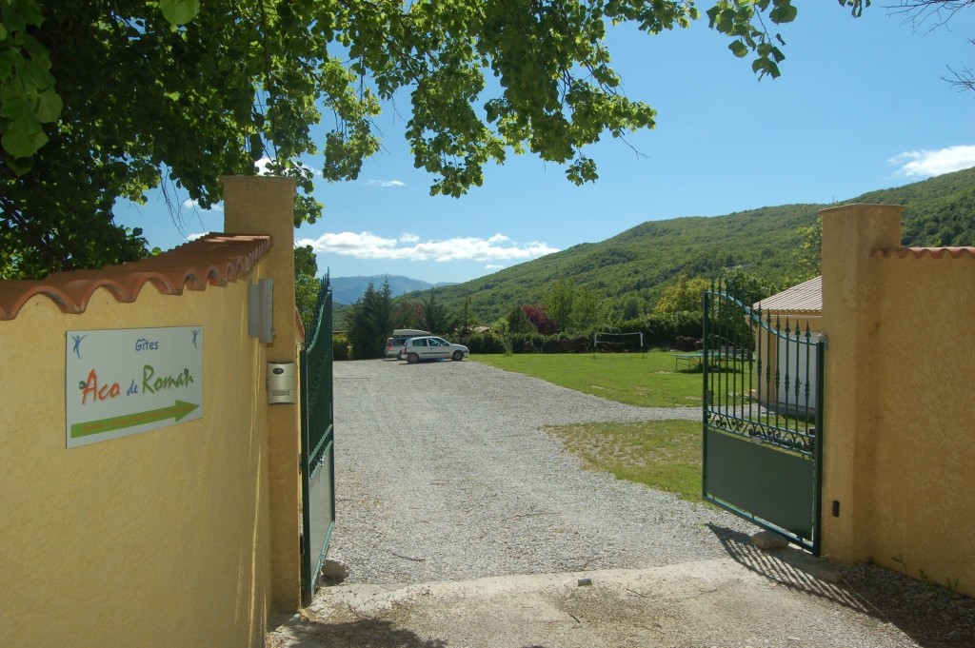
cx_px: 488
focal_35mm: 27
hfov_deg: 67.4
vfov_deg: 47.9
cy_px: 324
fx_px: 731
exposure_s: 1/500
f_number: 7.1
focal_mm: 18
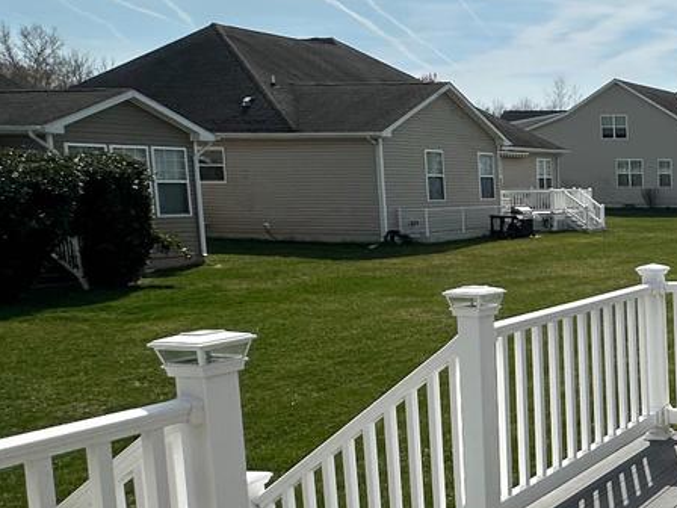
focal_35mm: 45
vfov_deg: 32.1
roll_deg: -1.1
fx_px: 880
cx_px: 916
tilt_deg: -7.2
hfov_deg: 31.0
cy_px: 296
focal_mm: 2.22
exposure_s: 1/3205
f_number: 2.2
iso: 40
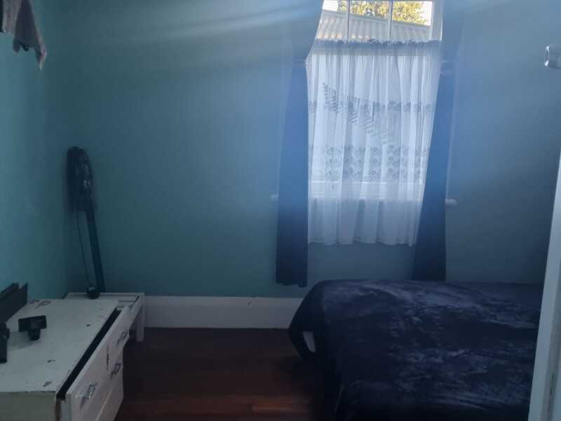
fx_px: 421
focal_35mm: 26
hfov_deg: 67.3
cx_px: 280
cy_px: 210
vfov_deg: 53.1
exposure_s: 1/100
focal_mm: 5.4
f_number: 1.8
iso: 320
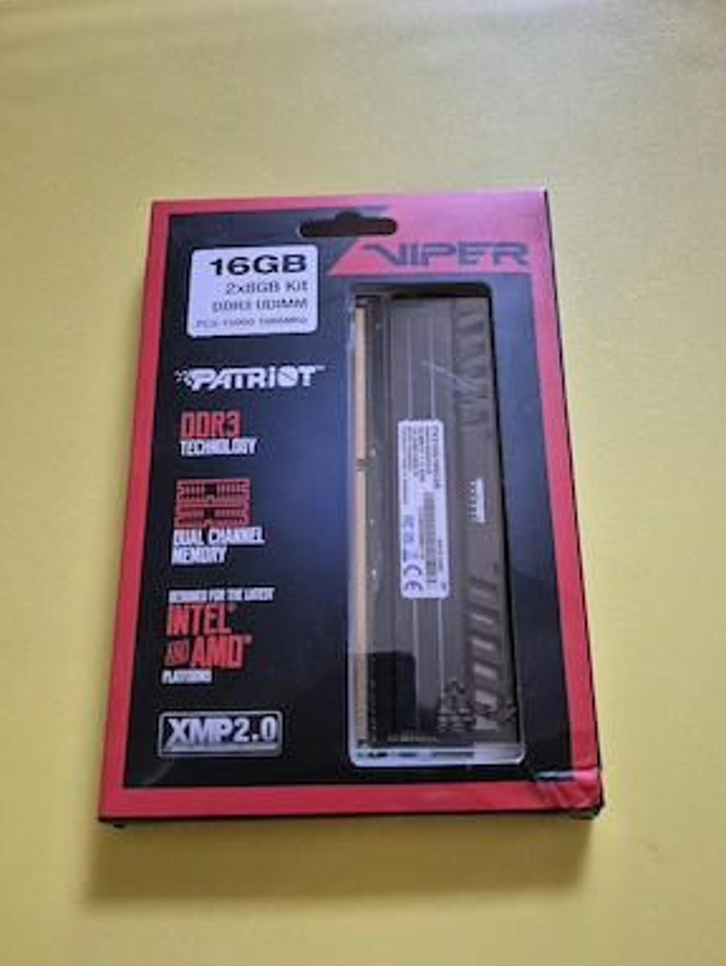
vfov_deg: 71.5
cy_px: 499
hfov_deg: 56.9
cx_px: 371
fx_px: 670
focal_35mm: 24
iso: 1000
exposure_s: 1/100
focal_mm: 5.4
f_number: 1.8
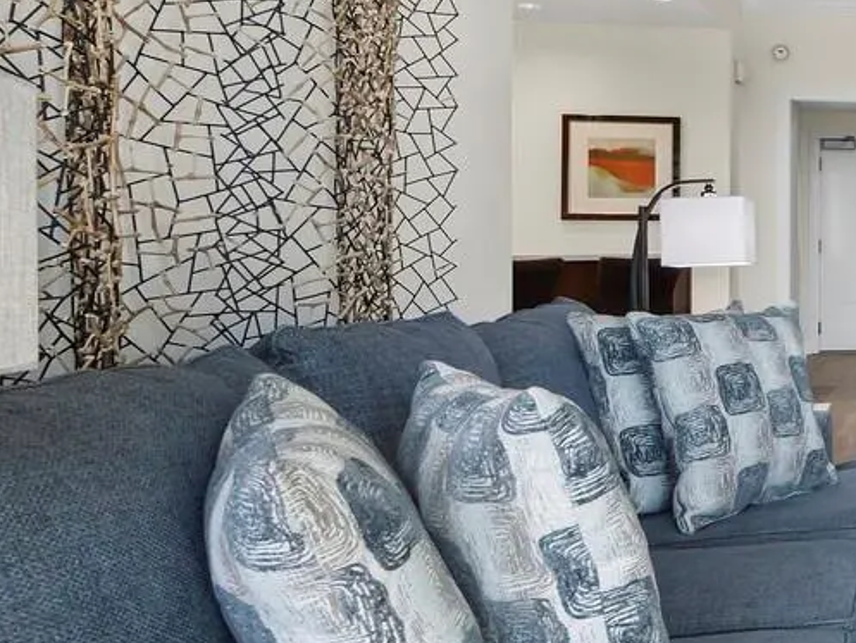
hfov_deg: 27.8
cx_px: 1293
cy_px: 212
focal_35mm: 45
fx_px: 1113
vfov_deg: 31.9
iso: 640
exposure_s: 1/8
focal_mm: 7
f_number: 9
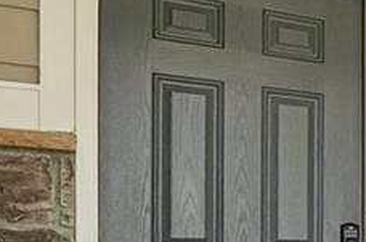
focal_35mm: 72
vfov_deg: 18.3
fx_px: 730
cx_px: 608
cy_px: 252
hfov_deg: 21.4
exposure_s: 1/400
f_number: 8
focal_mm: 16
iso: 800
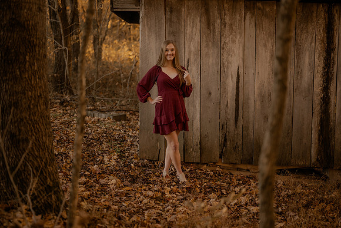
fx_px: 508
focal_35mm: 54
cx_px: 170
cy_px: 114
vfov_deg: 25.2
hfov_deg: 37.1
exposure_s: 1/500
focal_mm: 50
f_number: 1.8
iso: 250
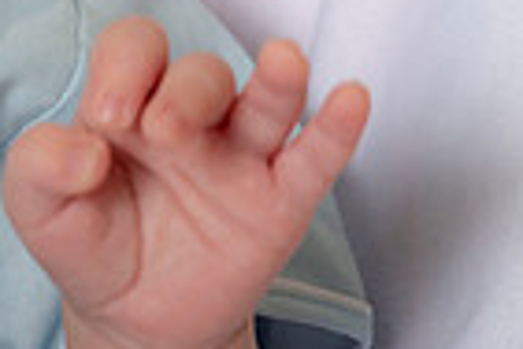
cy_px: -171
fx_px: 11026
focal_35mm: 759
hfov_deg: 2.7
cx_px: -237
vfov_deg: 1.8
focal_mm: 185
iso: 250
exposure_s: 1/200
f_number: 5.6
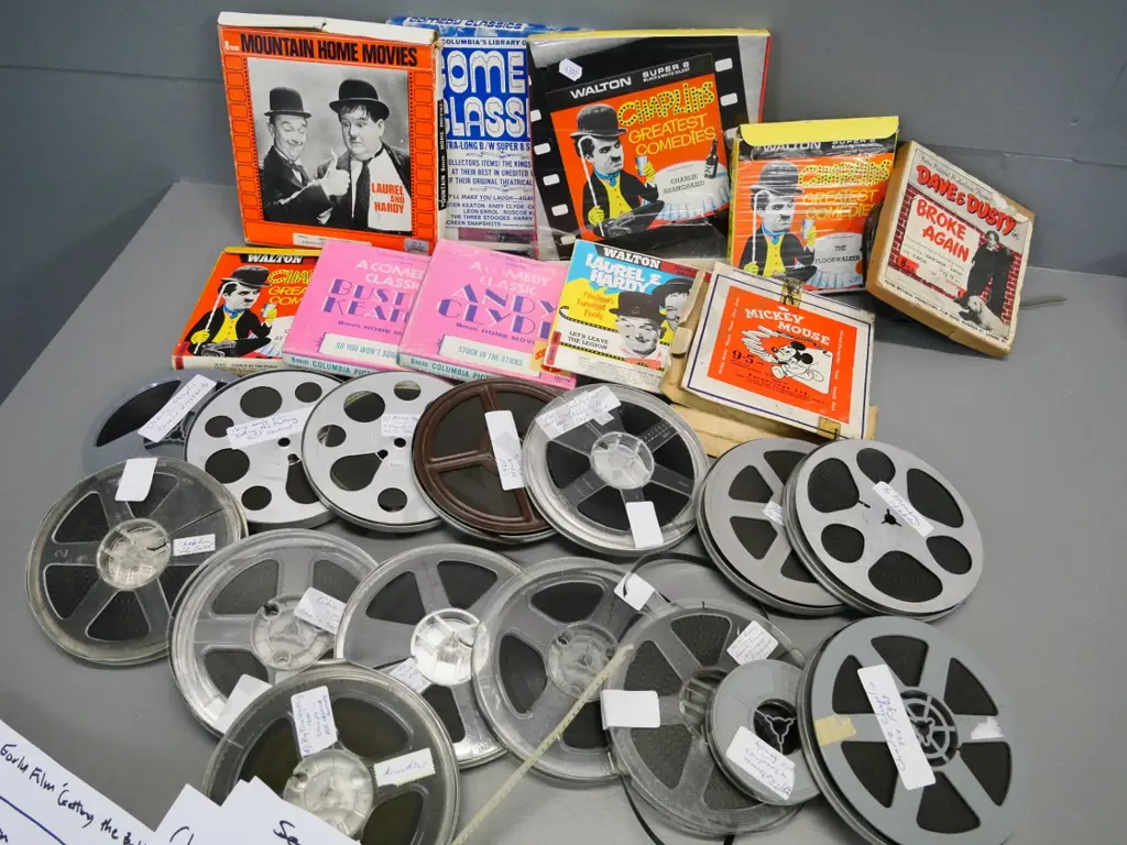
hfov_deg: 71.6
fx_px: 781
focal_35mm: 24
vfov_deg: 56.8
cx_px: 564
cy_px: 422
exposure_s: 1/160
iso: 3200
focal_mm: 12
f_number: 5
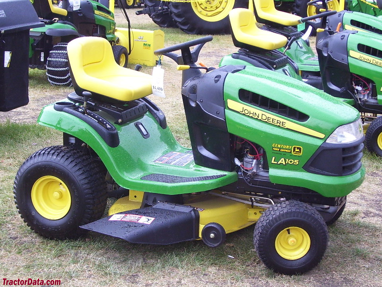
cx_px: 191
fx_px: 585
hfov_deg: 36.2
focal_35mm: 53
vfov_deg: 27.5
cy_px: 144
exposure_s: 1/90
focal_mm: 8.6
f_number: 3.4
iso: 80
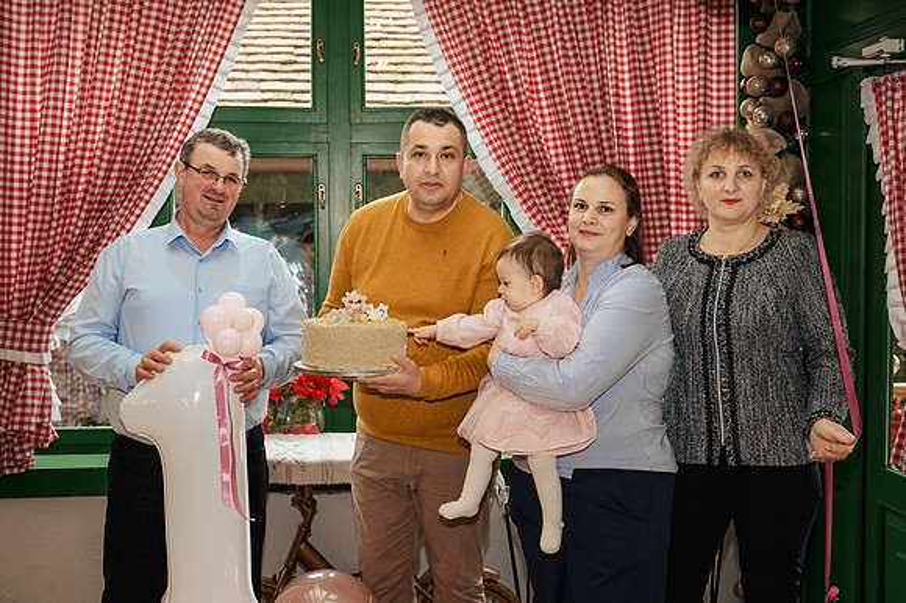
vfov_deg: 29.8
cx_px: 453
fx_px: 1133
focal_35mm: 45
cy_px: 302
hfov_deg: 43.6
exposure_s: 1/100
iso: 1000
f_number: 4.5
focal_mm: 43
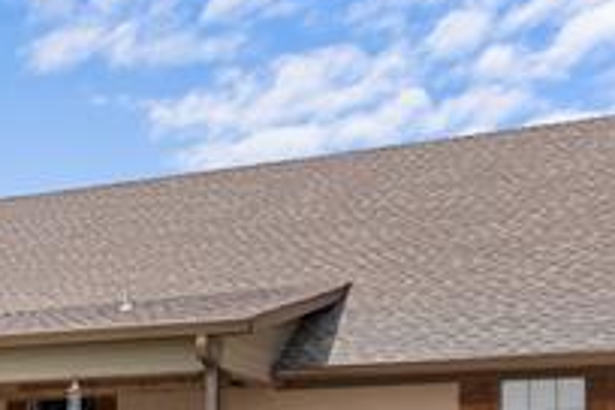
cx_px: -81
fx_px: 1160
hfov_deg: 27.0
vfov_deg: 18.5
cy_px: 549
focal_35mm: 68
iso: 100
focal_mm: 14.4
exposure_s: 1/800
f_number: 2.8
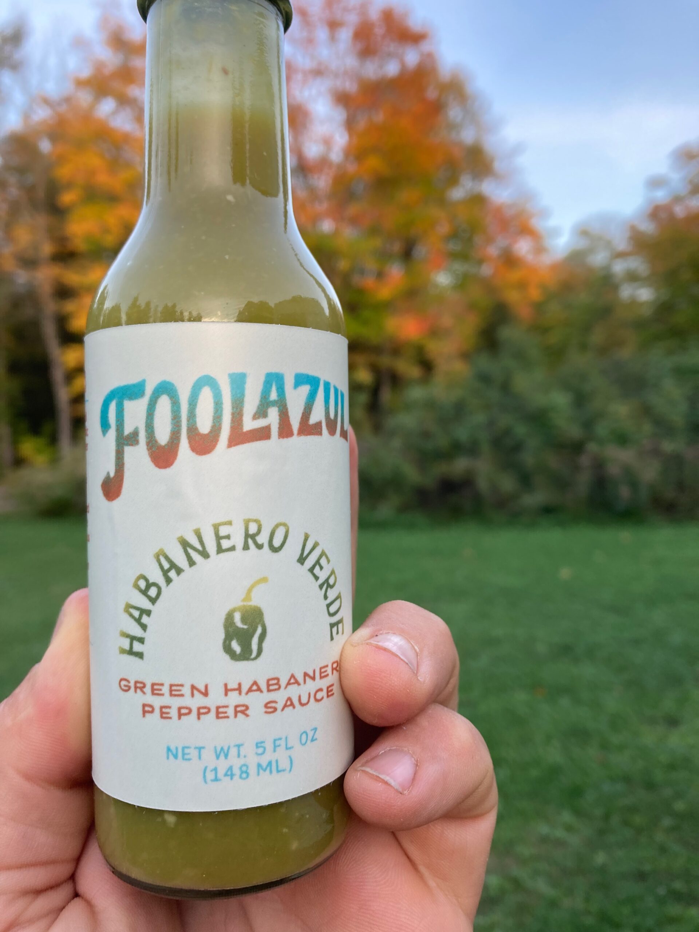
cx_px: 350
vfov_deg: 63.4
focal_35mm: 28
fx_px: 754
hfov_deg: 49.7
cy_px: 466
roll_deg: +1.6
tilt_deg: -3.7
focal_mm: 3.99
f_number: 1.8
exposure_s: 1/121
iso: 50
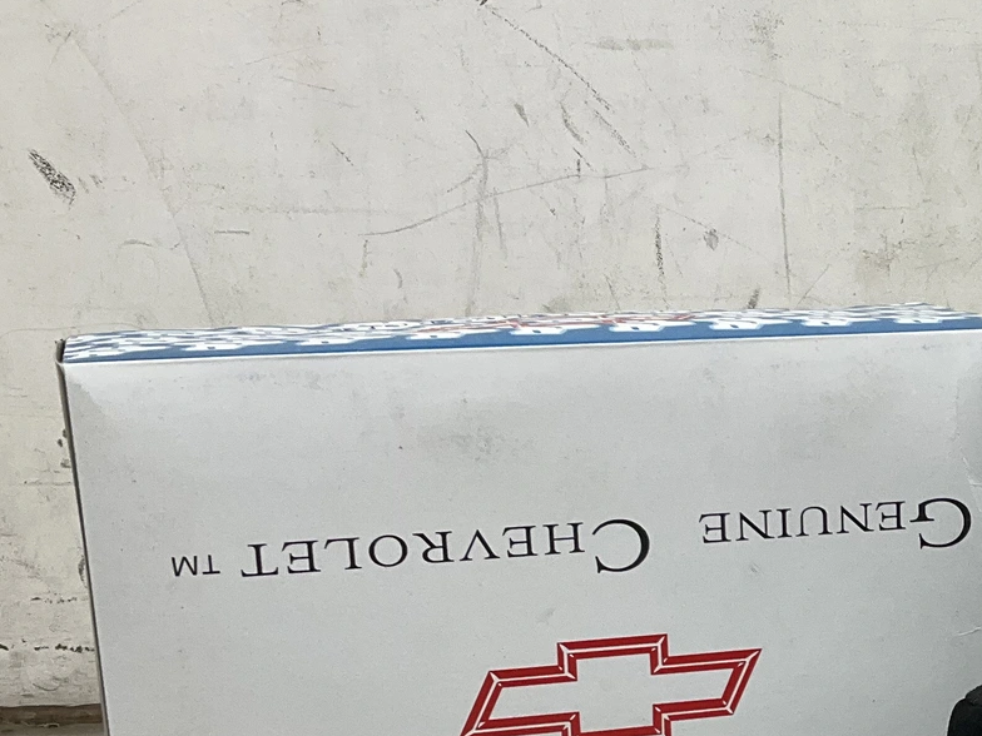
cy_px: 711
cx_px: 1010
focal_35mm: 74
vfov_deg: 19.4
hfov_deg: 24.9
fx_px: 2099
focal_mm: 3
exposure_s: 1/120
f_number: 1.8
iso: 32
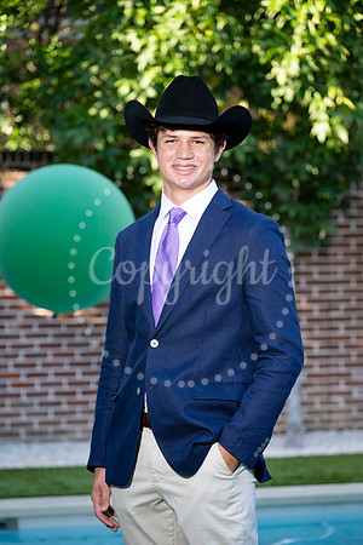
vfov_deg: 17.1
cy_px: 272
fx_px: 1815
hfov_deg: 11.4
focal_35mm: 120
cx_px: 182
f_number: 4.5
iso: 400
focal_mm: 120
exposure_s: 1/200
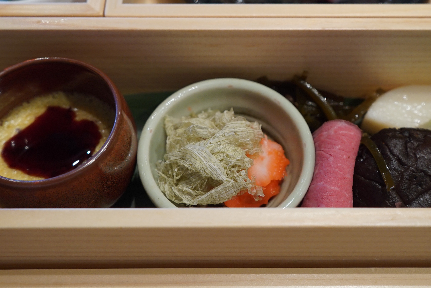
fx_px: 563
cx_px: 232
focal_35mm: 47
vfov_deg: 28.4
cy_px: 86
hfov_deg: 41.9
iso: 1250
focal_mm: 31
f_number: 5.6
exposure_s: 1/60
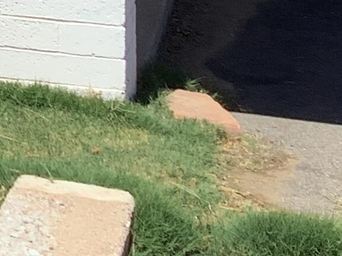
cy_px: -359
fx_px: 1590
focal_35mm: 161
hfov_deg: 11.2
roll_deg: -0.6
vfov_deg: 8.4
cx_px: -328
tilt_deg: +0.8
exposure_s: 1/886
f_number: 2.4
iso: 25
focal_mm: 3.3
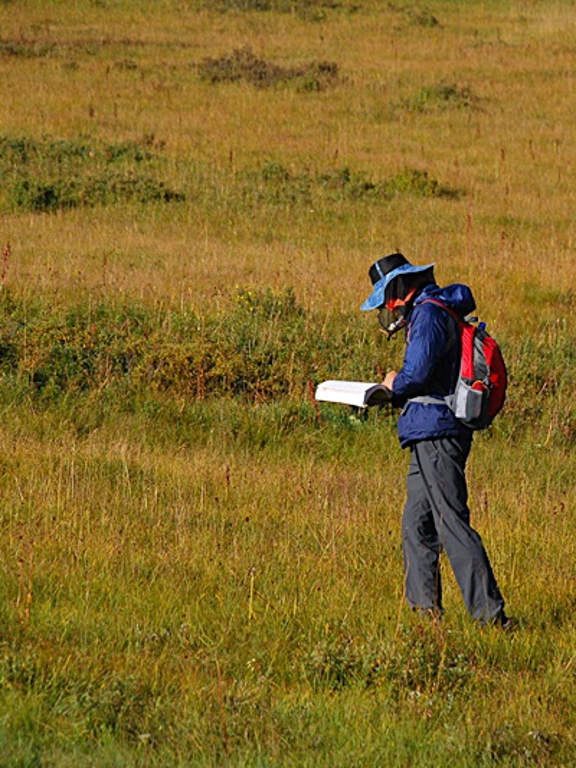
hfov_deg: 6.5
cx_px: 412
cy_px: 383
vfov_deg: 8.7
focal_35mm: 228
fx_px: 5050
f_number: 5.6
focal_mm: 105
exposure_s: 1/1600
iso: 400
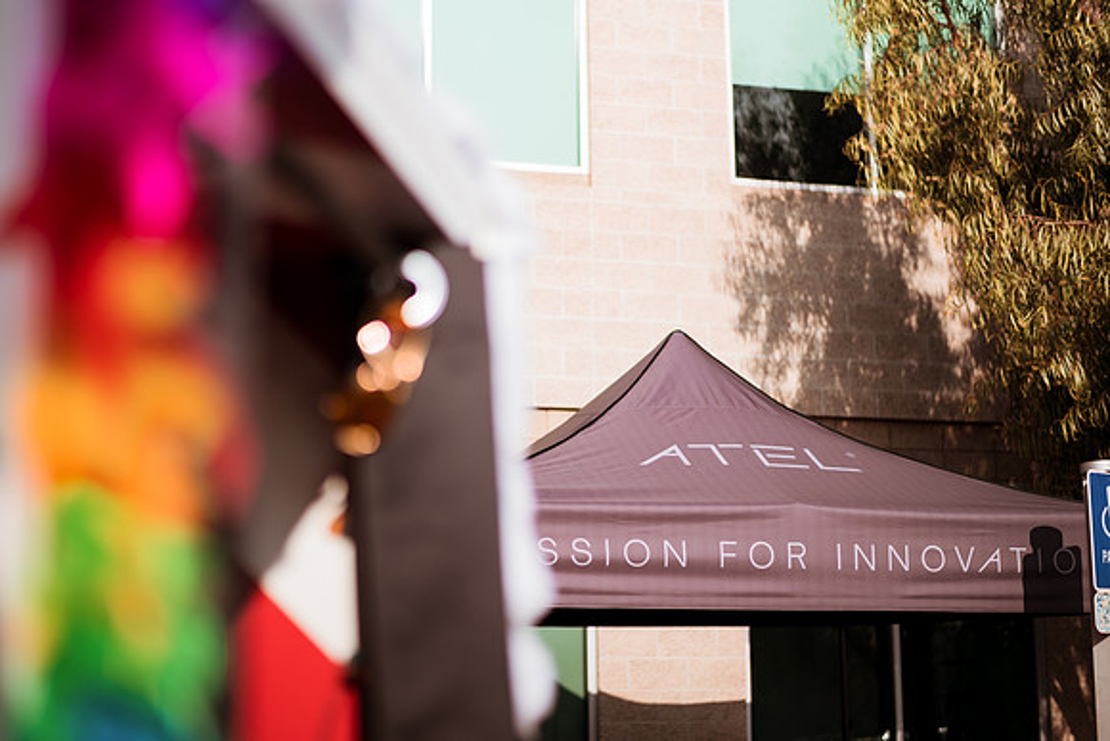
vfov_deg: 23.4
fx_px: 1789
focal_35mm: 58
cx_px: 555
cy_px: 370
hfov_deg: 34.5
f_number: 1.4
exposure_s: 1/8000
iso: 100
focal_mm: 58
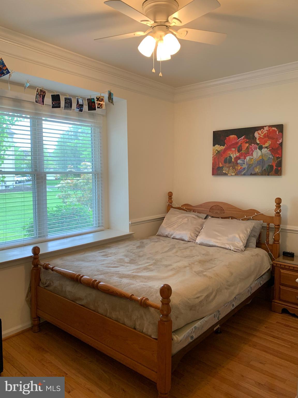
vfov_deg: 67.3
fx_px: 298
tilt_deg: -3.8
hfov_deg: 53.1
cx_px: 149
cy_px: 199
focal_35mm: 26
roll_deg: +0.1
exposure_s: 1/60
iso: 100
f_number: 1.8
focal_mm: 4.25
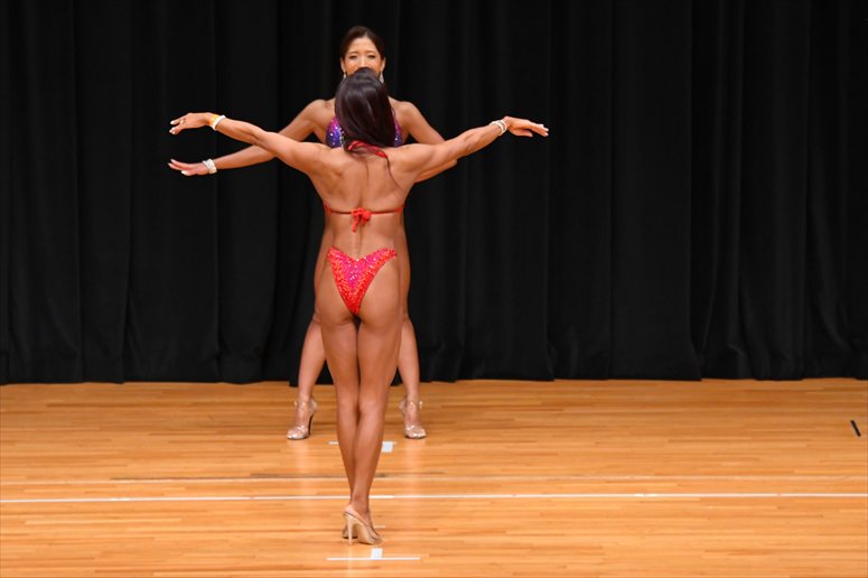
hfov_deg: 8.1
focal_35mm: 255
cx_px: 434
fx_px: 6145
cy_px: 289
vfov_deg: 5.4
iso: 4000
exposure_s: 1/400
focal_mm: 170
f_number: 5.6
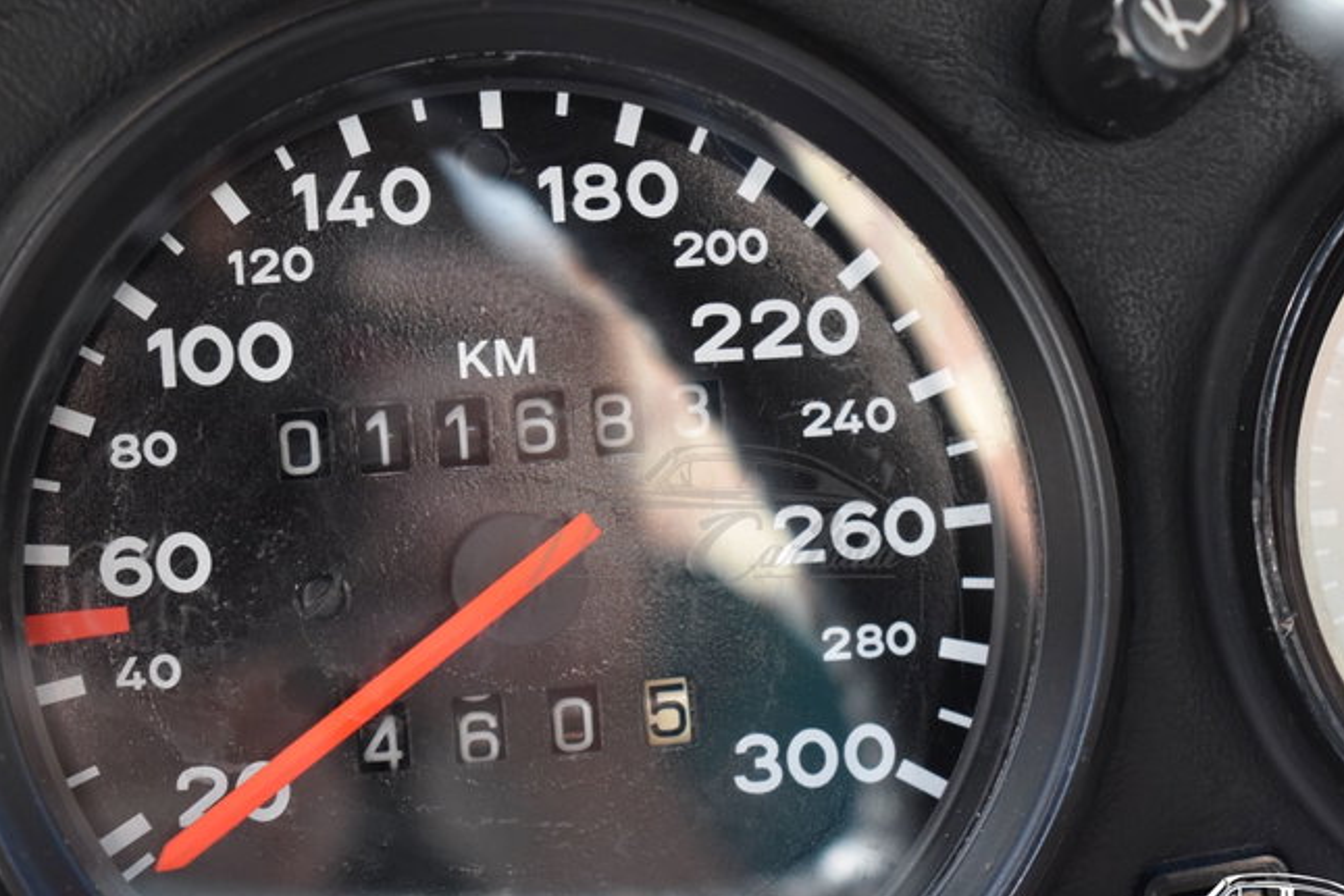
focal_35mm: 89
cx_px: 677
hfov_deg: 22.9
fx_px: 3323
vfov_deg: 15.4
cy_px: 513
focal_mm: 50
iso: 1400
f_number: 5.6
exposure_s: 1/125
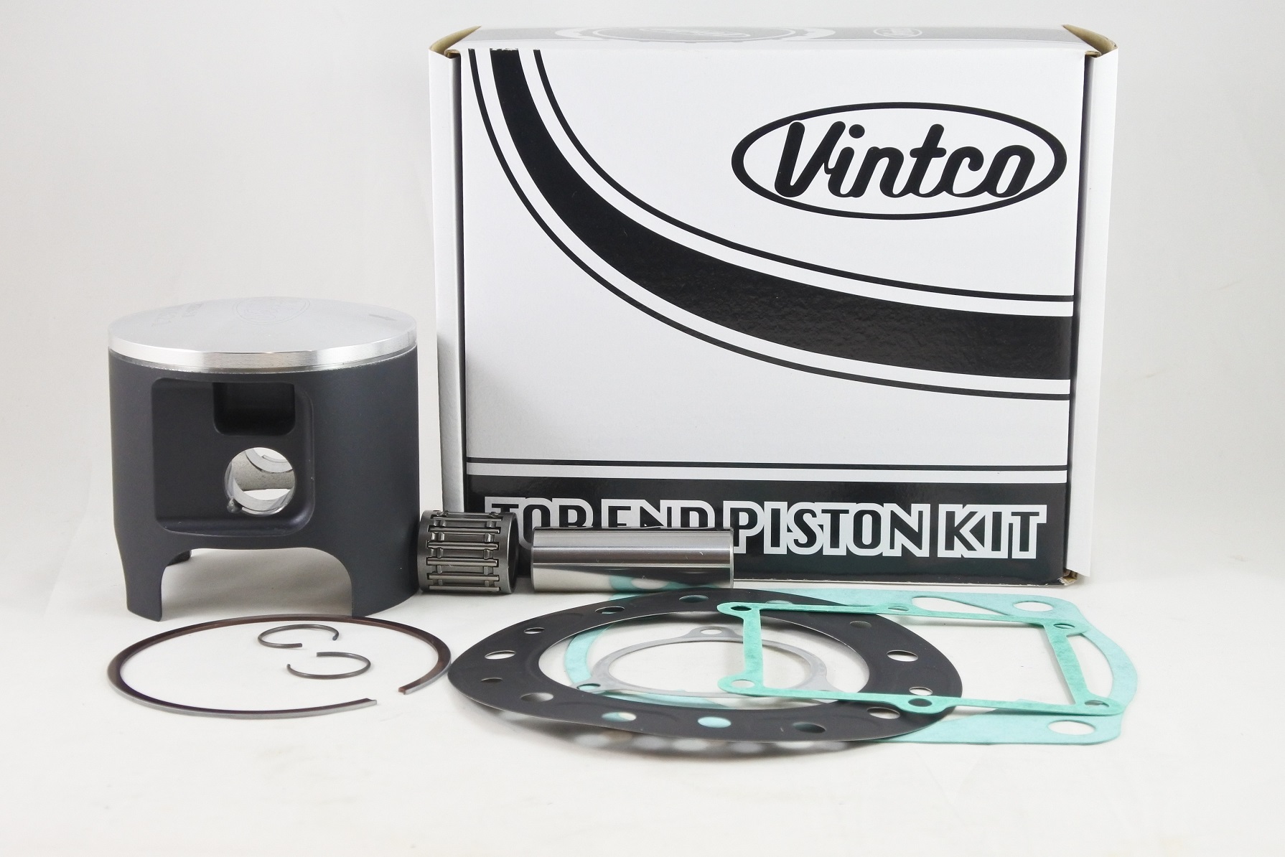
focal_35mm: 56
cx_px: 642
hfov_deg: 35.6
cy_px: 428
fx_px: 1999
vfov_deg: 24.2
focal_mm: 21
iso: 800
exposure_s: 1/125
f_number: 4.8
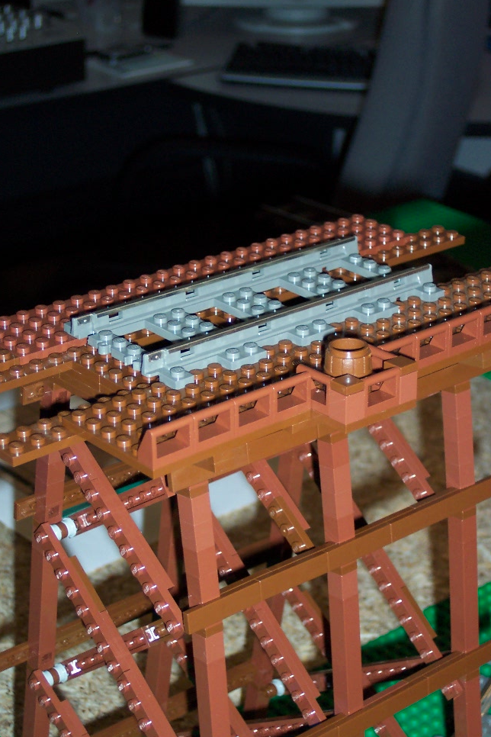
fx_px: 1739
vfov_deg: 23.9
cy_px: 382
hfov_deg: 16.1
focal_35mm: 85
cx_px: 240
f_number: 4
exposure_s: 1/60
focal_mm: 16
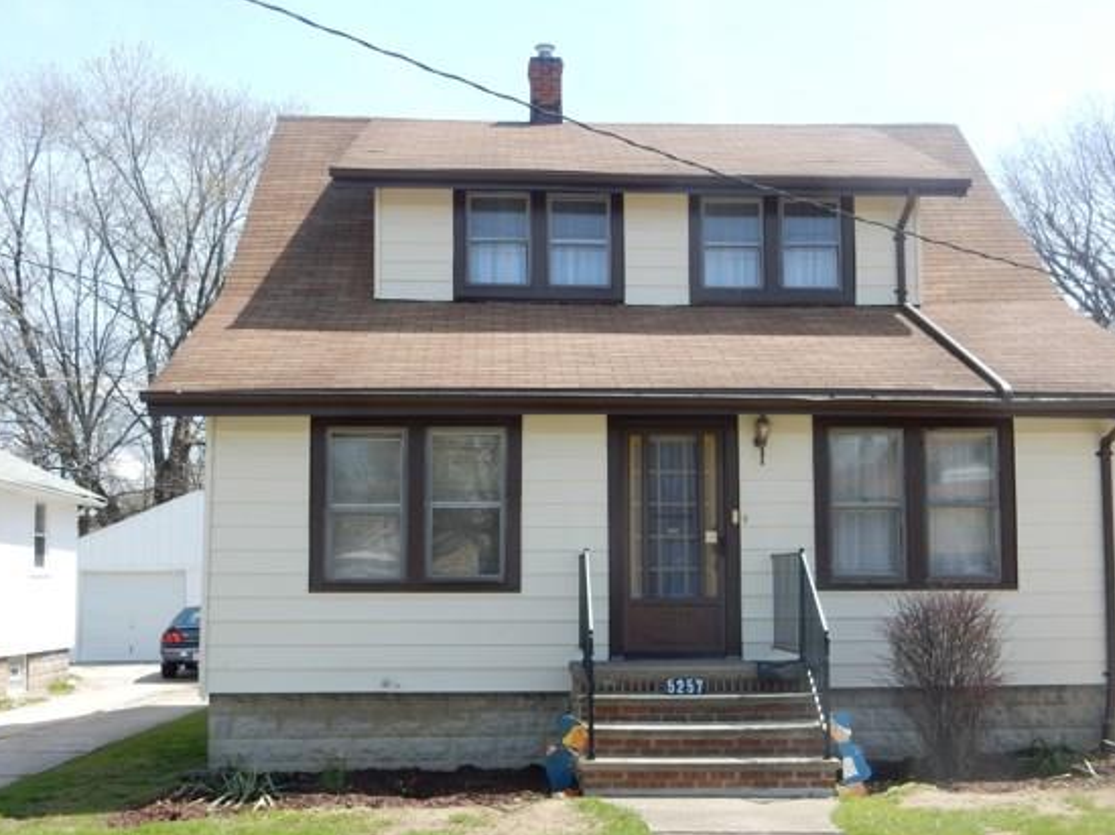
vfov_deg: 34.3
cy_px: 479
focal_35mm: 42
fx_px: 1352
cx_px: 595
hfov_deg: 44.8
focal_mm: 6.4
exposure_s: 1/500
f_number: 4
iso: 125
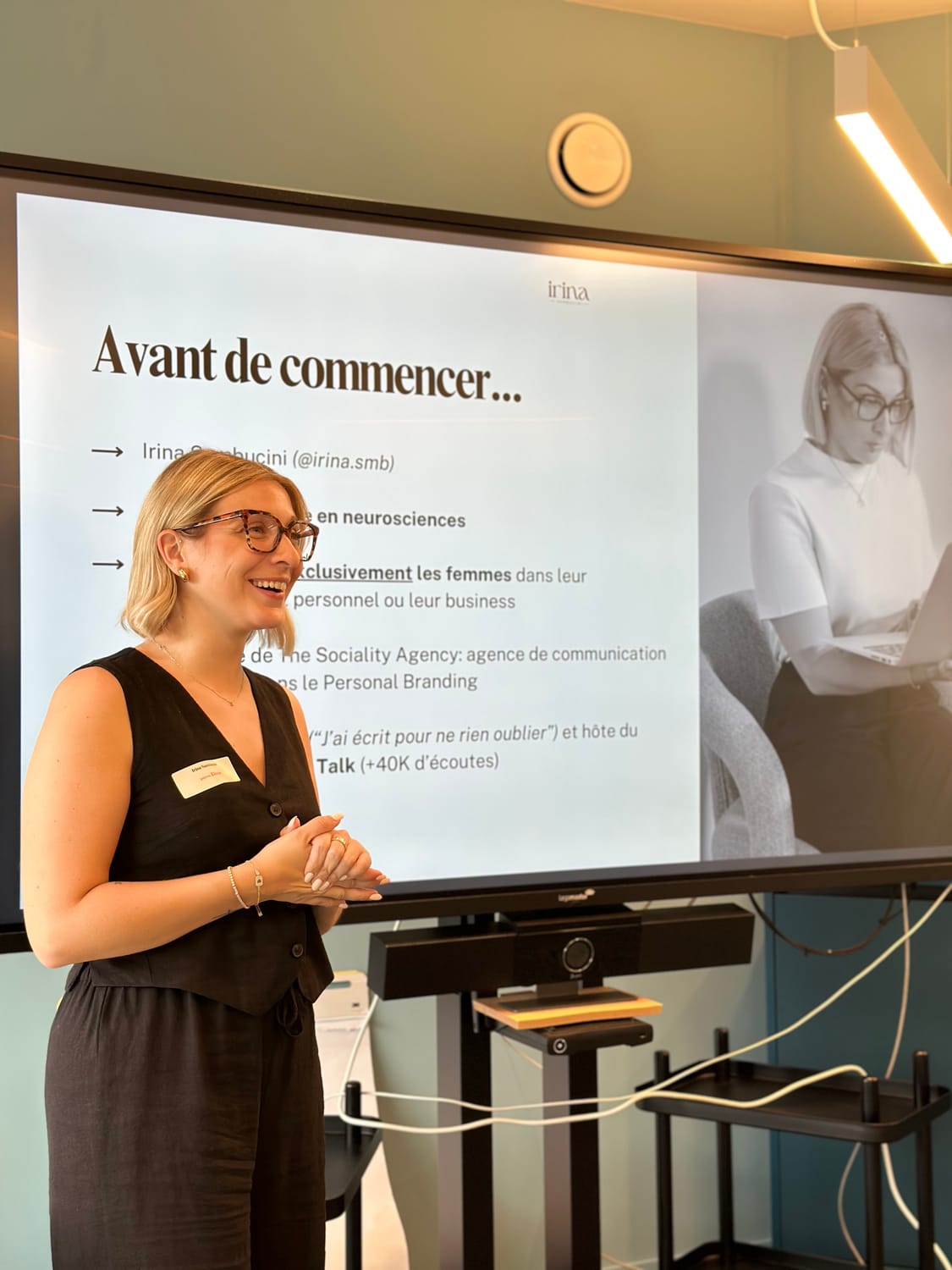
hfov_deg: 30.3
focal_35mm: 48
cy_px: 635
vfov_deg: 39.7
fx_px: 1760
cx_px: 476
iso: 64
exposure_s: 1/121
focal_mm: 6.86
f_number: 1.78
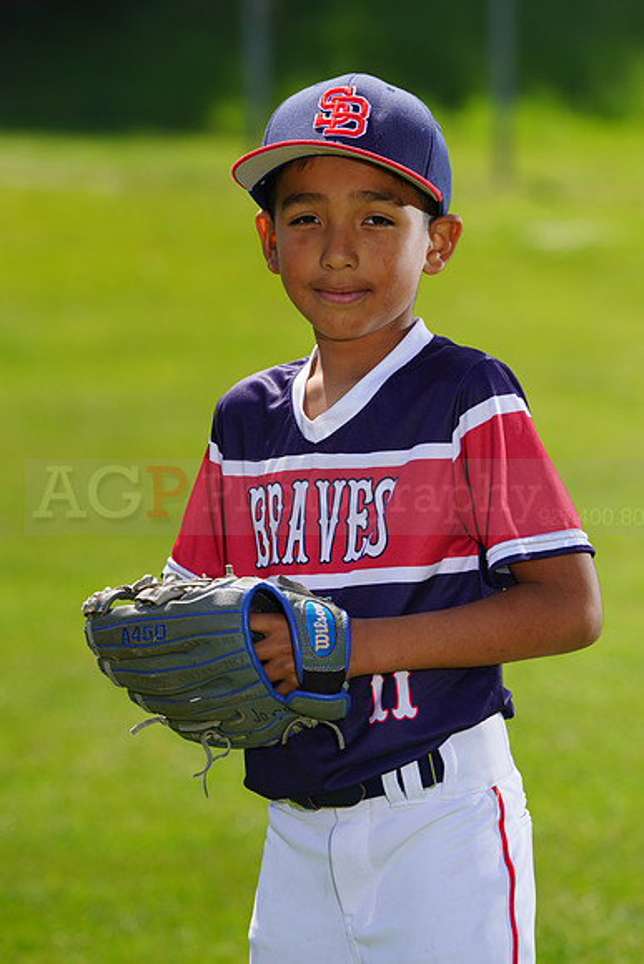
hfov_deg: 5.5
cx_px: 322
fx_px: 6704
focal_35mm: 250
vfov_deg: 8.2
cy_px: 482
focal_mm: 250
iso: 100
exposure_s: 1/250
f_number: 8
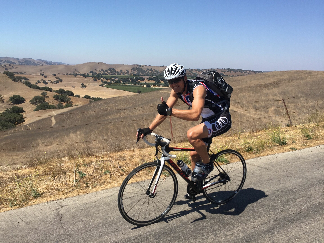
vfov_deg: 48.2
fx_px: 271
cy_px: 122
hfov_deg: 61.7
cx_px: 162
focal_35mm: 29
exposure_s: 1/2083
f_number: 2.2
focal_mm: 4.15
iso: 32
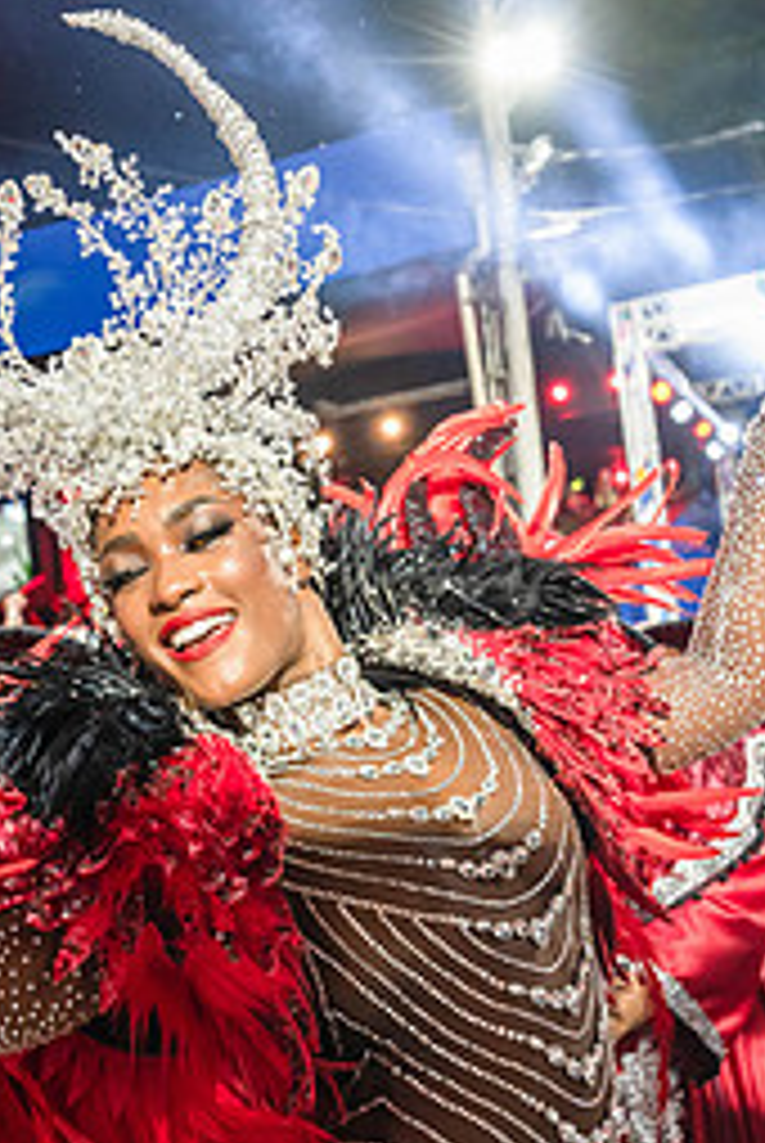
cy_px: 720
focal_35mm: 53
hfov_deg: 25.6
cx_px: 344
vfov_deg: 37.2
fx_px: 1685
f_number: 4
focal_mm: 30
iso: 4000
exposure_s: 1/250
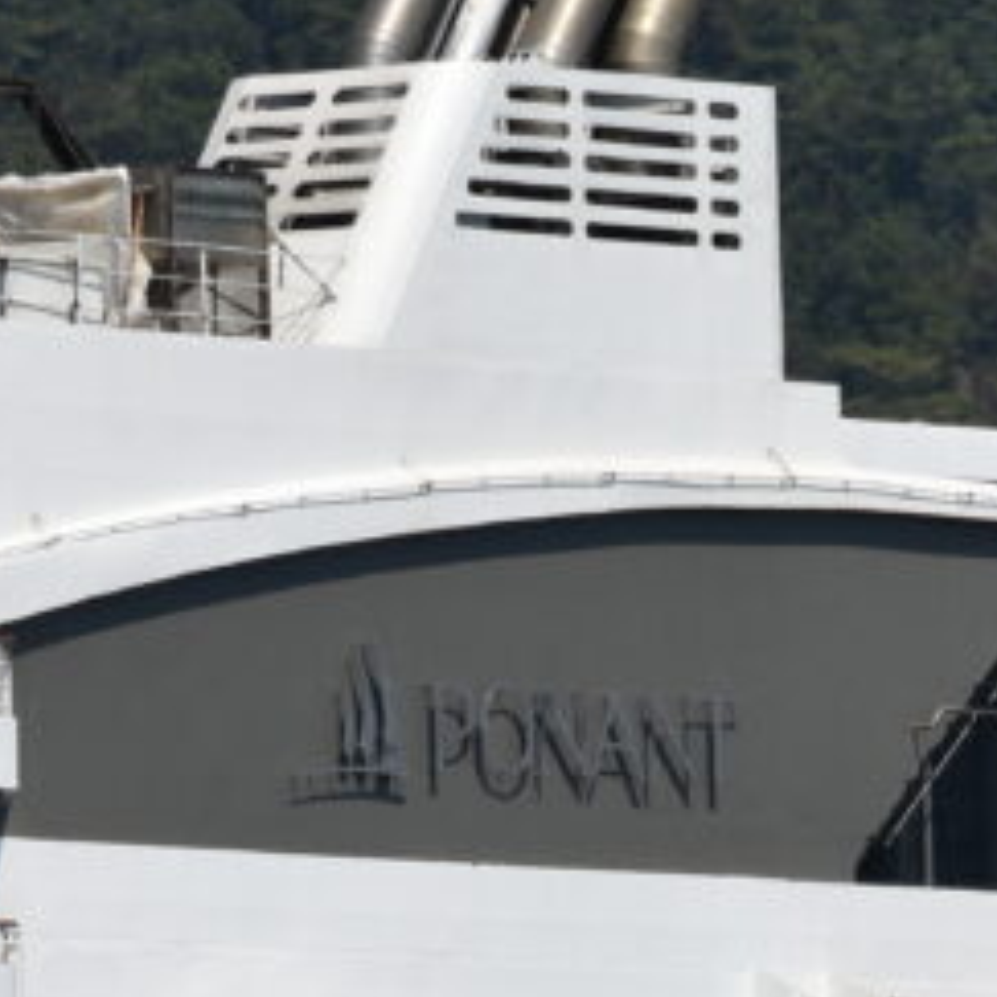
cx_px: 734
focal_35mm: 872
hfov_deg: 2.0
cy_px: 917
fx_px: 28414
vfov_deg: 2.0
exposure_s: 1/500
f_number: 8
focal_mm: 130
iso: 125
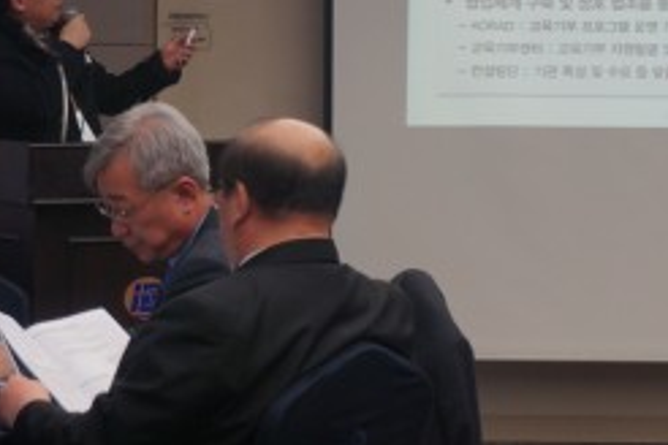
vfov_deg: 8.5
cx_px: 682
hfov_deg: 12.6
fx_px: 2987
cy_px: 106
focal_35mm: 161
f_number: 5.6
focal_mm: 44
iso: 400
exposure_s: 1/40
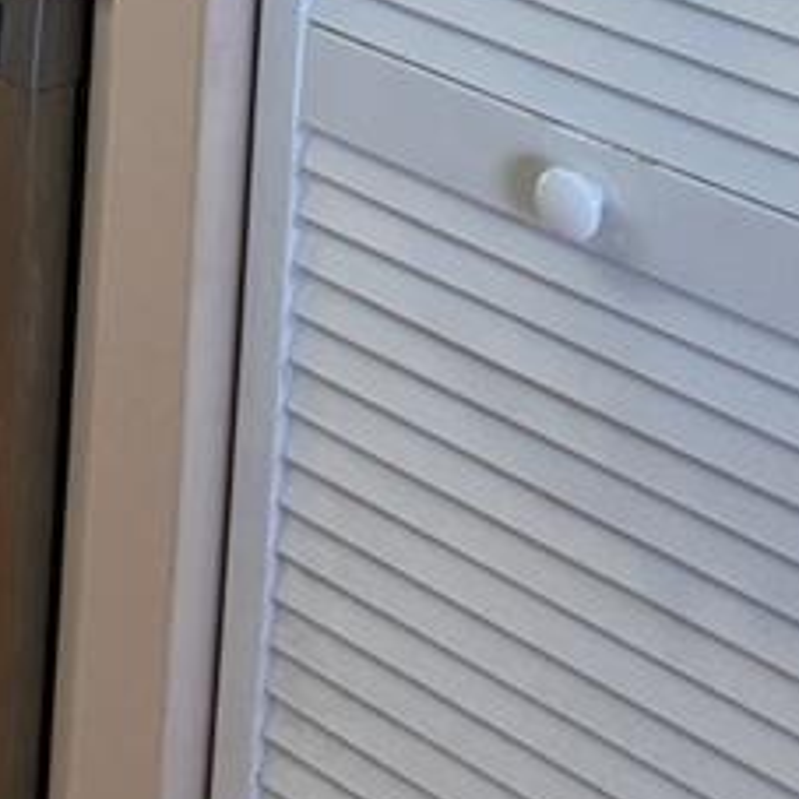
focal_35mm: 112
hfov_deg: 14.9
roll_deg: -1.5
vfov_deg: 14.0
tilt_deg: -8.0
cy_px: -588
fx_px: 2925
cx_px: -208
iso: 125
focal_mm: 6.76
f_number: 1.78
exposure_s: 1/120
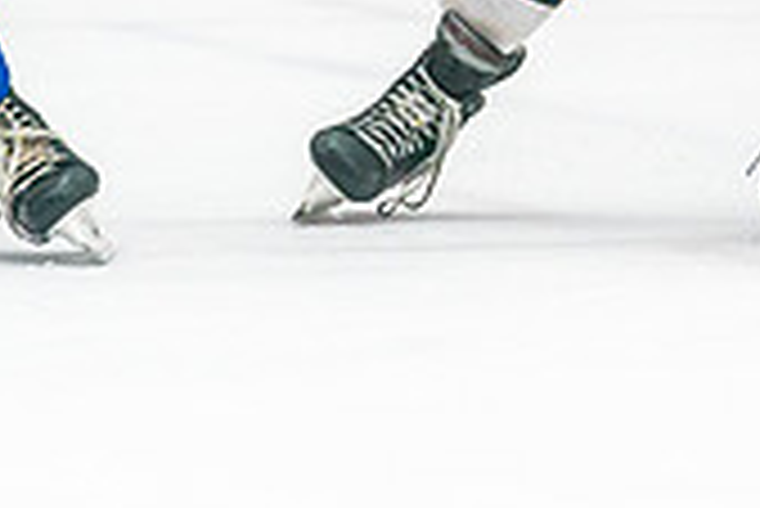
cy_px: -183
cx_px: 747
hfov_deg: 2.5
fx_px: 17304
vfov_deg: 1.7
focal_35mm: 819
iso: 3200
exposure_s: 1/1000
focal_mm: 174
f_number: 2.8
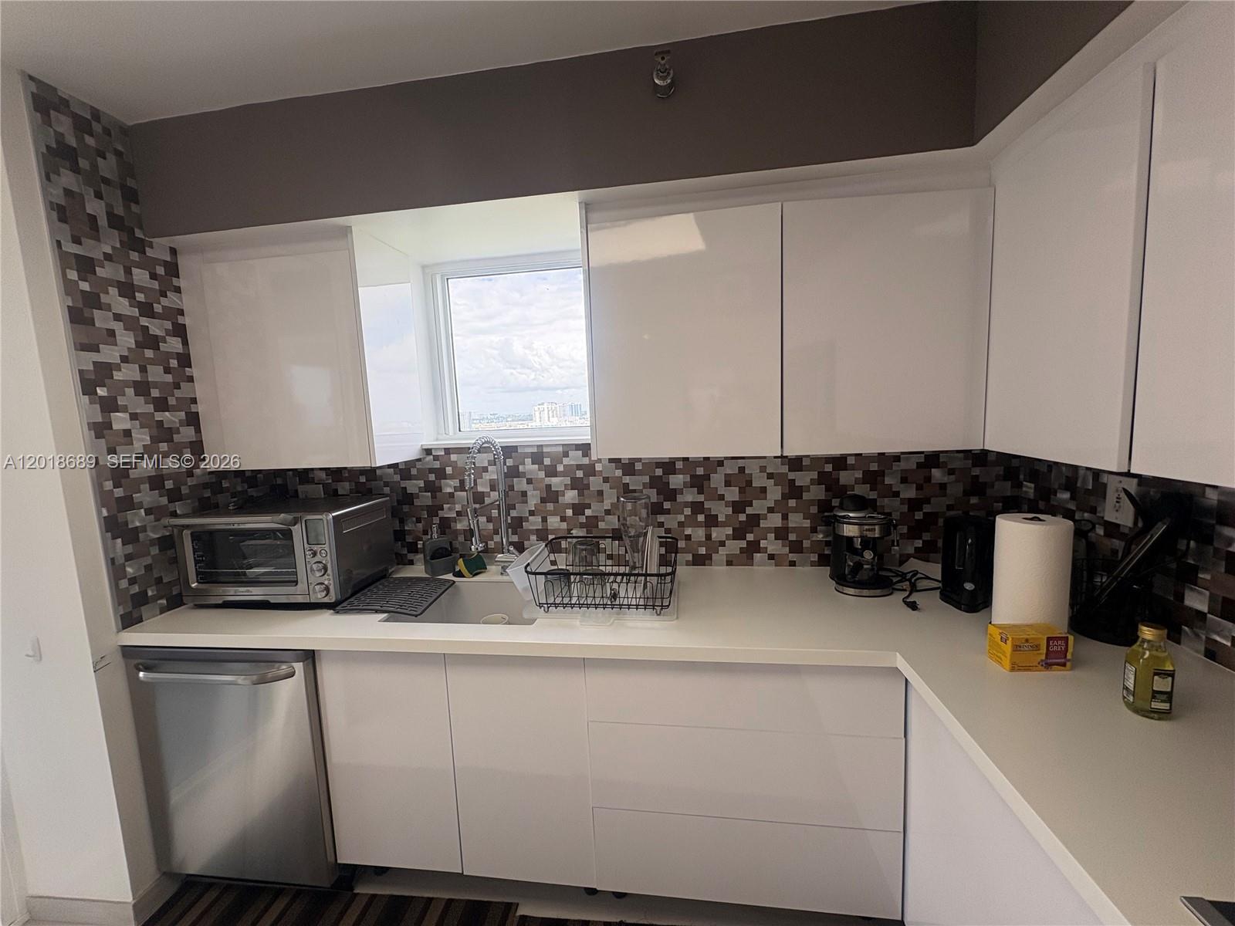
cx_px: 618
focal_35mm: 14
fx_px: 499
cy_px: 463
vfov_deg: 85.7
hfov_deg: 102.1
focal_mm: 2.22
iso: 64
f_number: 2.2
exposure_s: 1/198
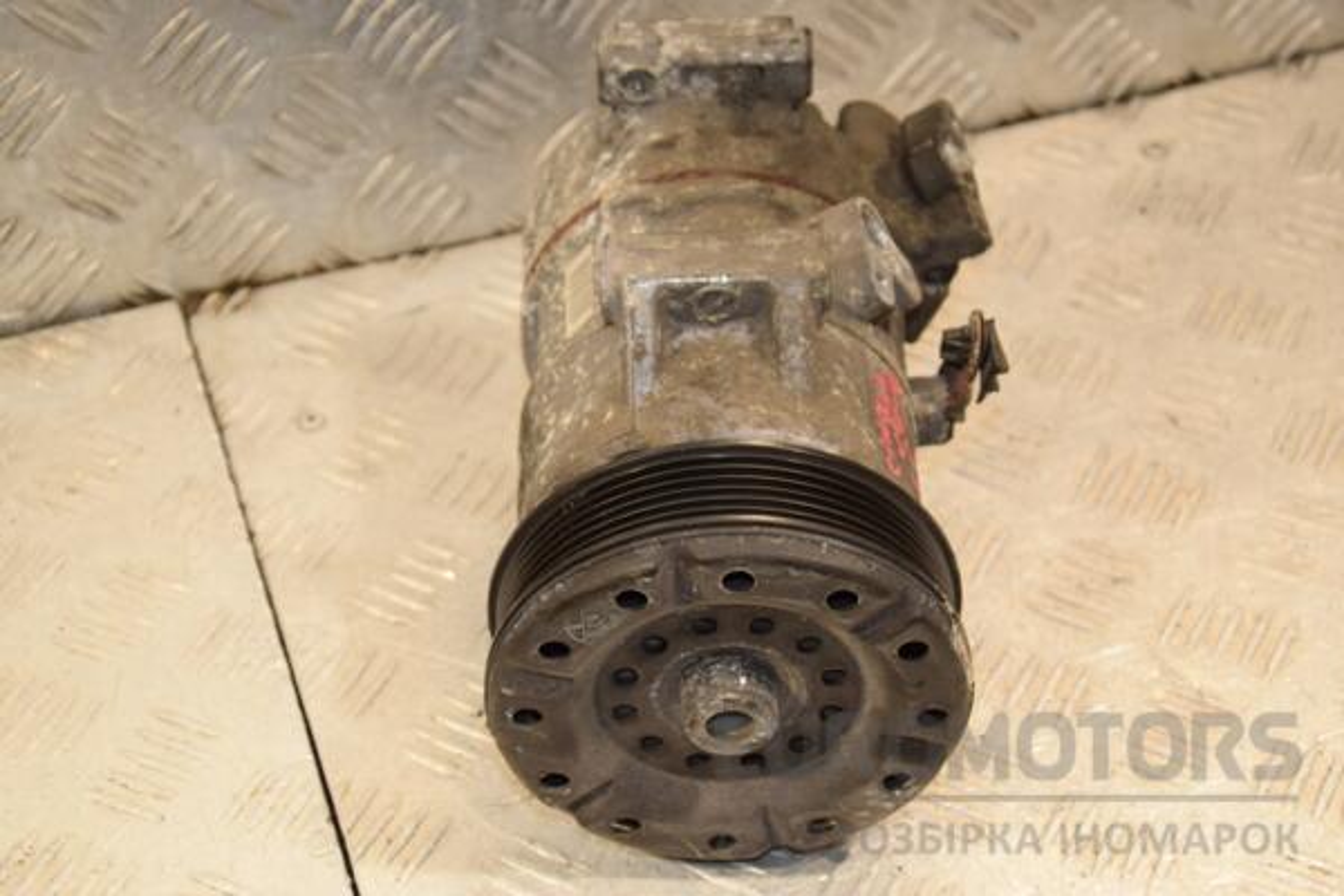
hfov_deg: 23.4
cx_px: 672
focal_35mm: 87
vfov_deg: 15.7
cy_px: 448
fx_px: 3248
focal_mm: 58
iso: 800
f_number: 6.3
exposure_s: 1/200
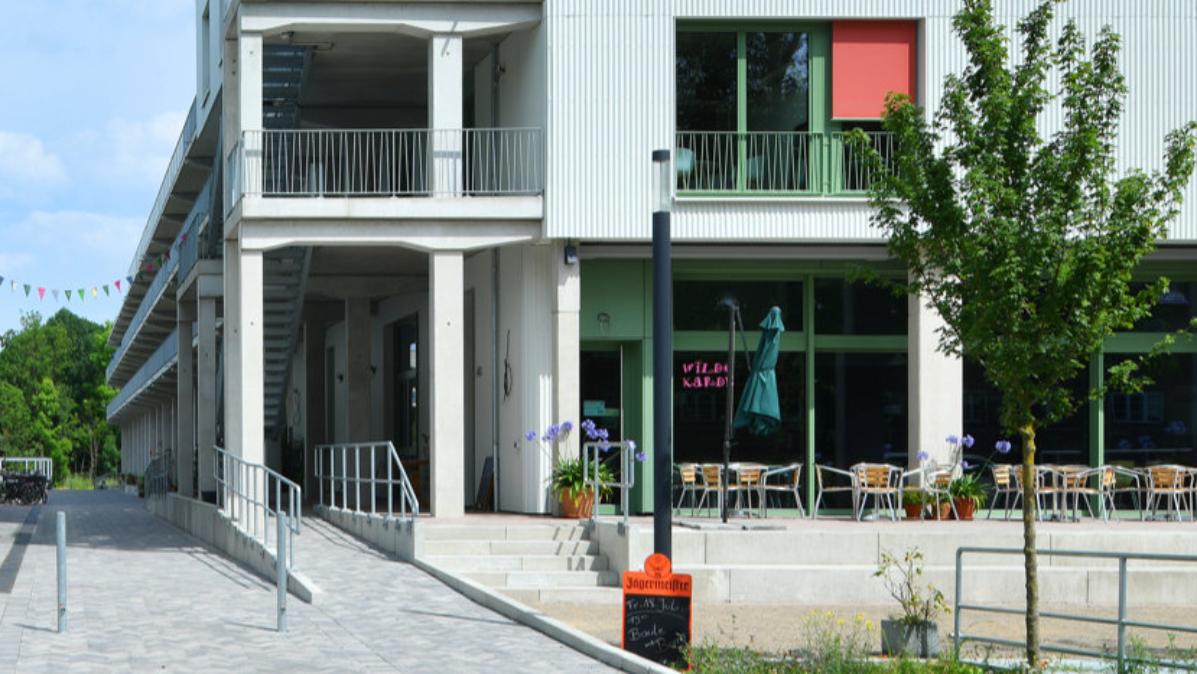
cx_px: 110
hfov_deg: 39.6
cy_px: -188
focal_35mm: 48
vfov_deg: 22.5
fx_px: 1524
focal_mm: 19
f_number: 14
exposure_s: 1/125
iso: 125
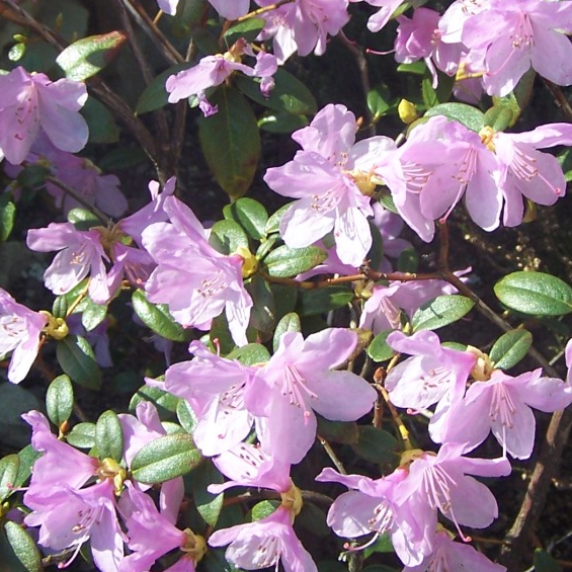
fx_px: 1421
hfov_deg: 22.8
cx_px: 313
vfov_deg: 22.7
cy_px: 223
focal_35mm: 76
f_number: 2.8
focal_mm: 6.3
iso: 80
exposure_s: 1/640
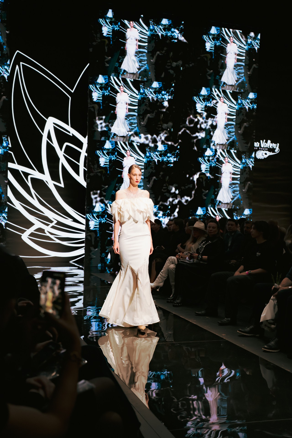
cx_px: 146
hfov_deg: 31.2
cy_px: 219
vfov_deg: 45.4
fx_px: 523
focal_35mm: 43
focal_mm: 43
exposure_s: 1/320
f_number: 3.5
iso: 3200
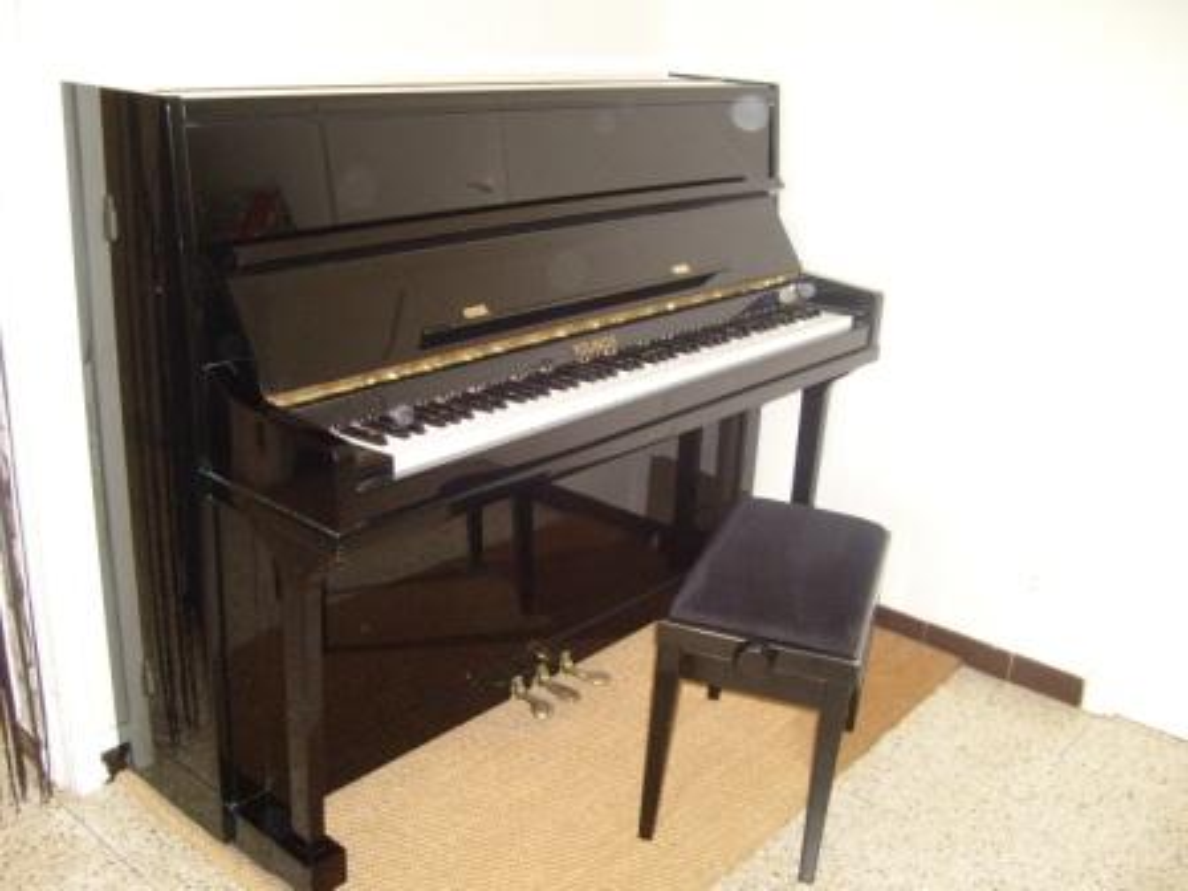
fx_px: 1201
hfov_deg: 52.6
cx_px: 594
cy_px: 446
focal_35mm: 35
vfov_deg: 40.7
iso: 200
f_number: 2.8
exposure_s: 1/45
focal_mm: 5.8
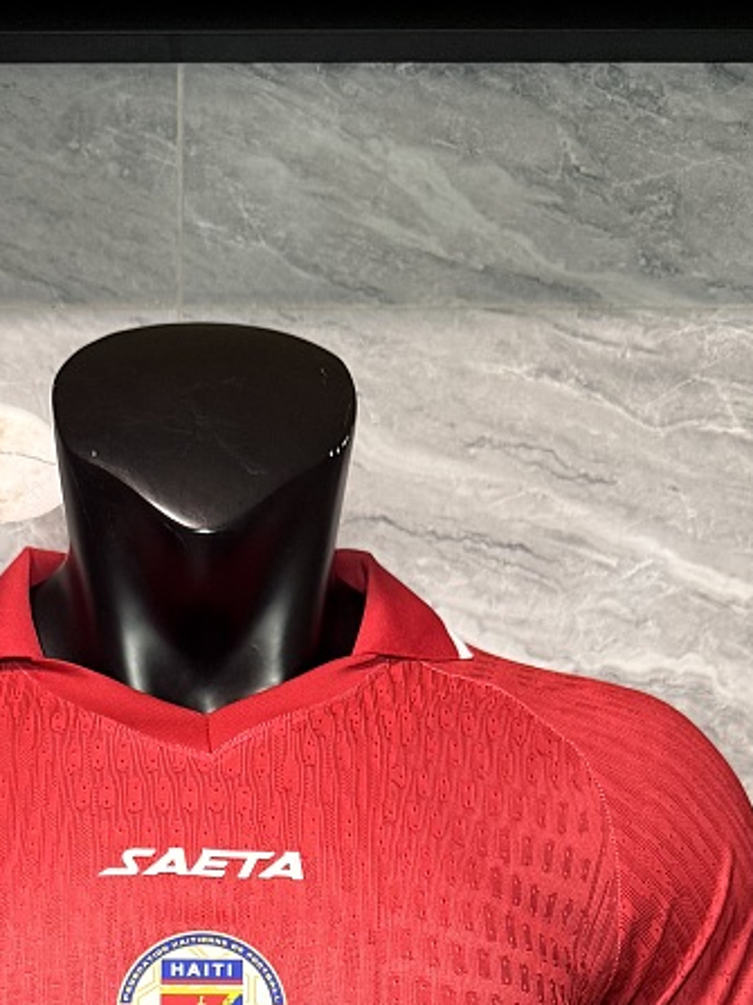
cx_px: 187
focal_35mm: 58
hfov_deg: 24.9
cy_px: 1176
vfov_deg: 29.1
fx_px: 1683
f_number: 1.78
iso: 200
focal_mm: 6.76
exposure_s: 1/50
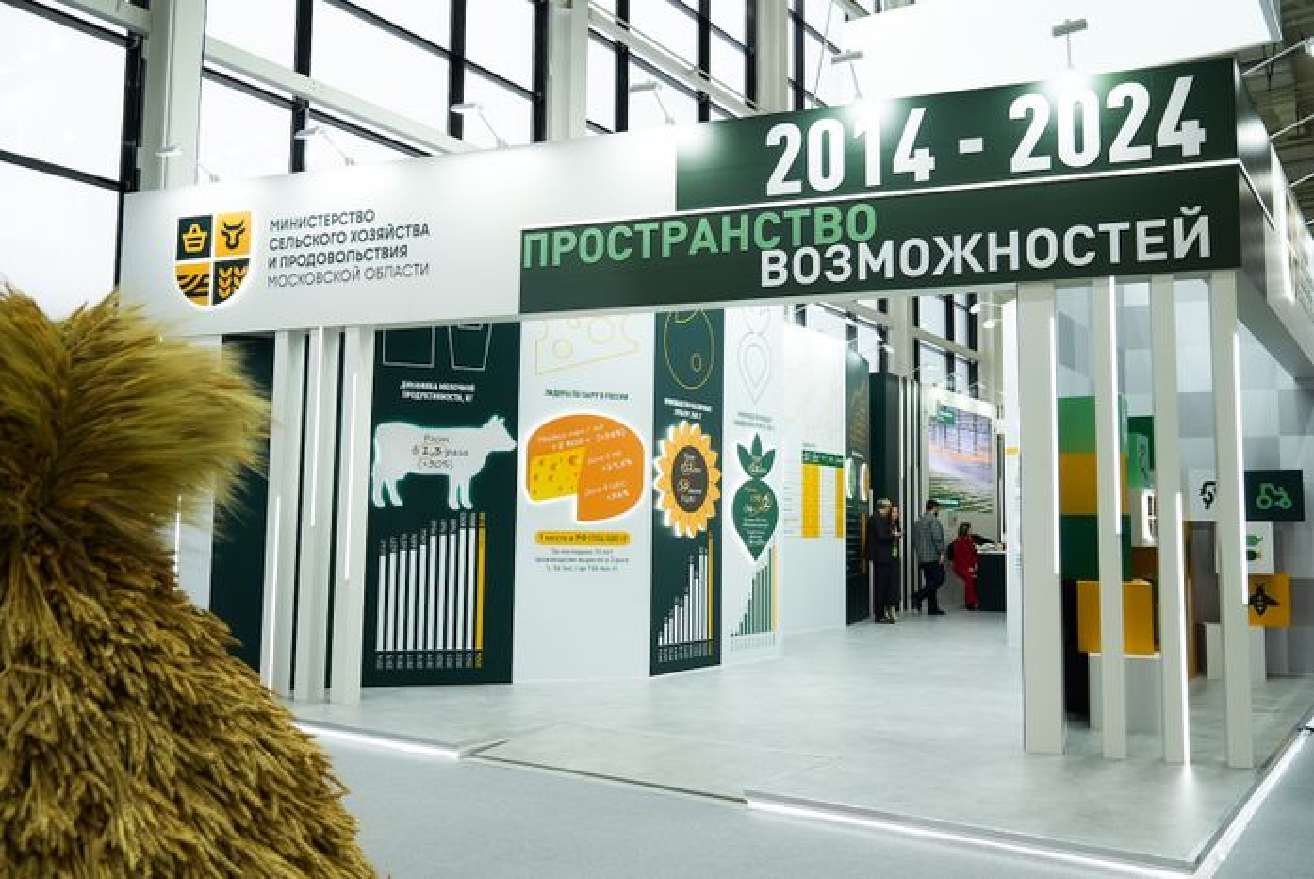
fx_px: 1096
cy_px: 440
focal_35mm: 30
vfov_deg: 43.7
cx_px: 657
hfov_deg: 61.9
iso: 400
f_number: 4
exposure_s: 1/250
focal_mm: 30
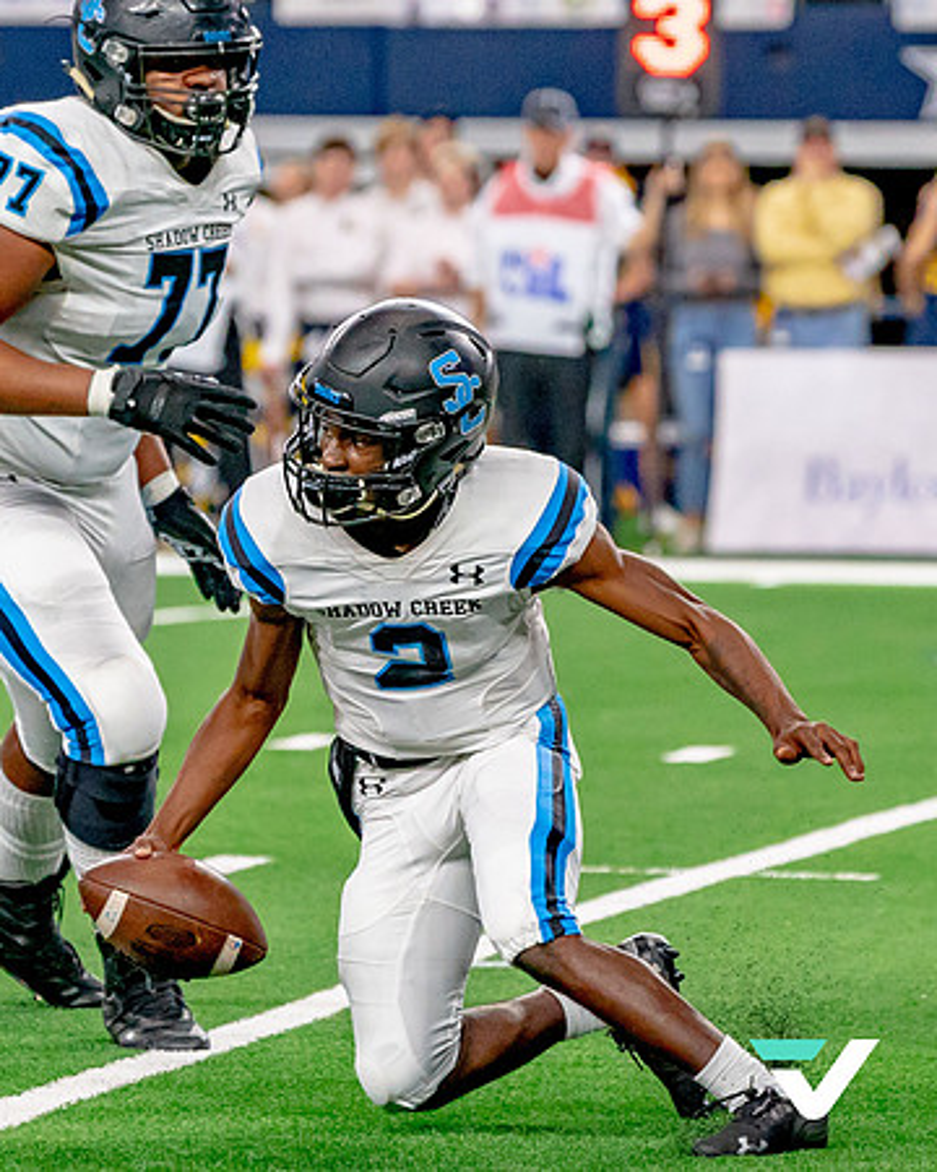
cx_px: 558
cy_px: 467
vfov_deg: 4.7
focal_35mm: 411
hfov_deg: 3.8
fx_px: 14256
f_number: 5.6
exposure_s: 1/2000
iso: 6400
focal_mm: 241
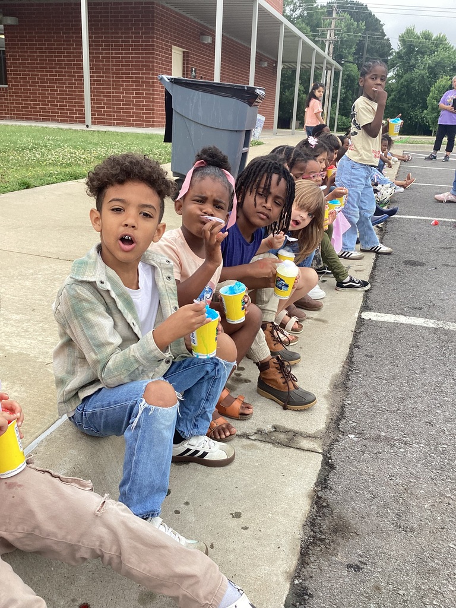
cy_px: 304
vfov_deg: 58.4
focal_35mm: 31
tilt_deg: -19.9
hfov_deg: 45.4
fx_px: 544
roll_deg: -3.0
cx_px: 228
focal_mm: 3.3
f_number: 2.4
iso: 25
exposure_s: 1/230
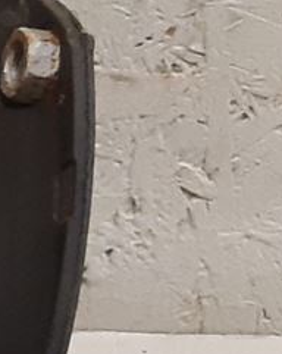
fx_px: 2259
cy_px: 140
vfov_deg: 9.0
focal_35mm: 216
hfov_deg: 5.4
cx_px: -1157
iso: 200
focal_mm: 3.93
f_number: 1.7
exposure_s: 1/50
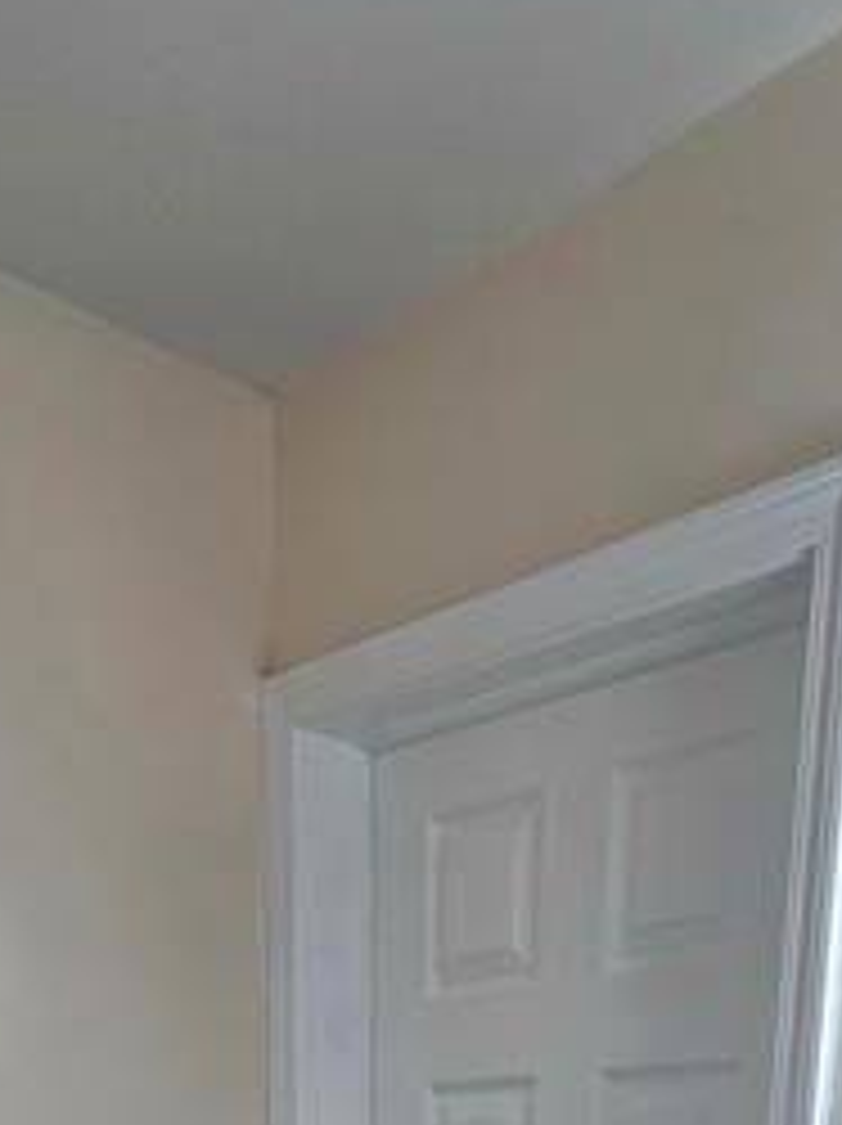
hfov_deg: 35.8
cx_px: 360
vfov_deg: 31.0
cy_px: 1593
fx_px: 1300
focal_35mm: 40
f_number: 2.2
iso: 80
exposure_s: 1/120
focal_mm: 2.2
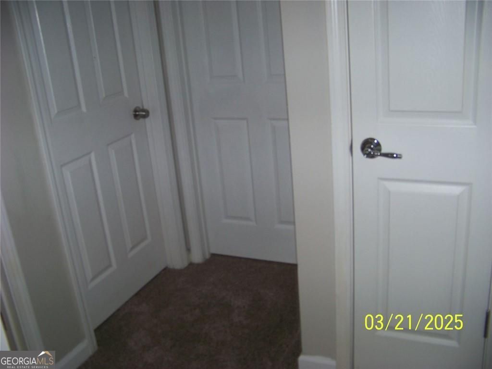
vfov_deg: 39.7
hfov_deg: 51.4
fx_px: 512
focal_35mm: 36
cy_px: 184
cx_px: 246
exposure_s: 1/30
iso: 64
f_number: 2.8
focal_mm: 5.85
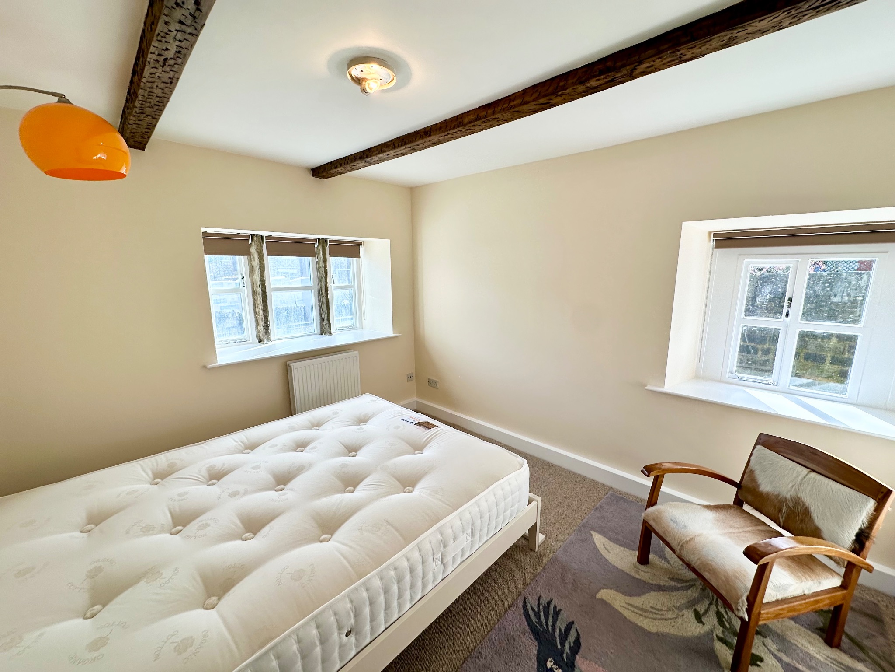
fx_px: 362
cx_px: 448
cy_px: 336
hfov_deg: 102.1
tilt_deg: -11.1
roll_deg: +0.6
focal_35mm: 14
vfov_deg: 85.7
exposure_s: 1/118
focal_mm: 2.22
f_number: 2.2
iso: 40
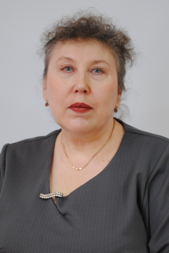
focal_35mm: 85
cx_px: 84
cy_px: 127
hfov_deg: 16.2
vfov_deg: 24.0
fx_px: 595
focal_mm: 55
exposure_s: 1/15
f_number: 5.6
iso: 400
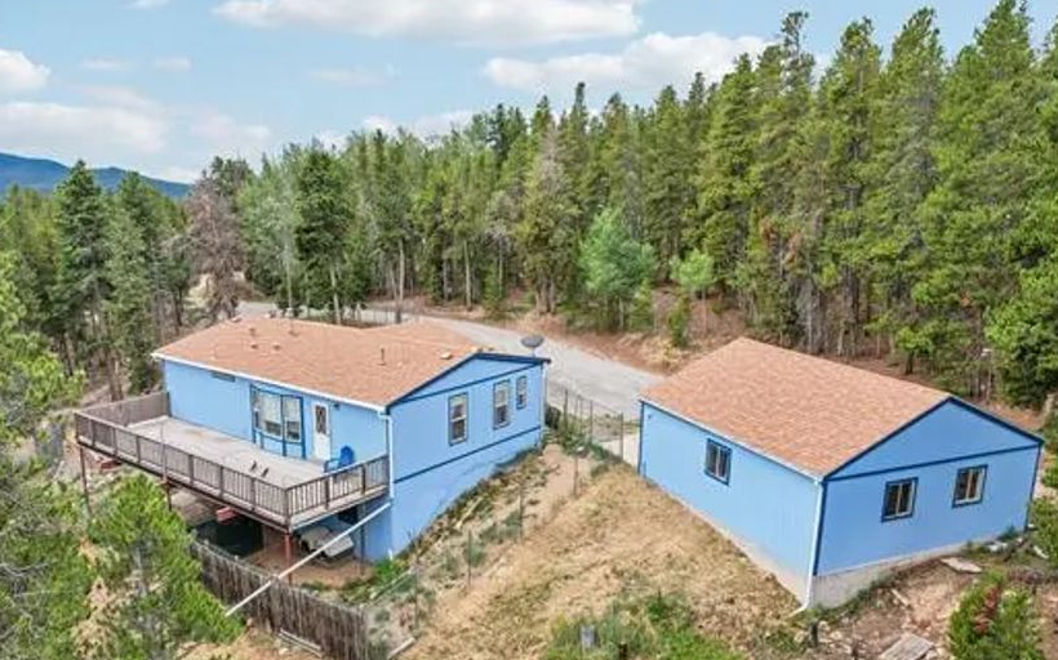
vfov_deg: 44.3
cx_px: 466
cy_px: 388
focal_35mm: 28
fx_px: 807
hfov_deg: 66.3
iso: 100
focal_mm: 8.4
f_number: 2.8
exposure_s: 1/250
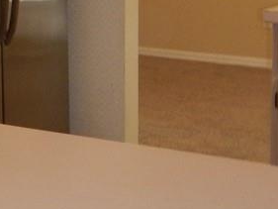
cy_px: -12
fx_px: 988
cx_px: 43
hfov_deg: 15.9
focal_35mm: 123
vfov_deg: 11.9
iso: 200
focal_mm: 4.3
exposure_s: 1/30
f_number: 2.8
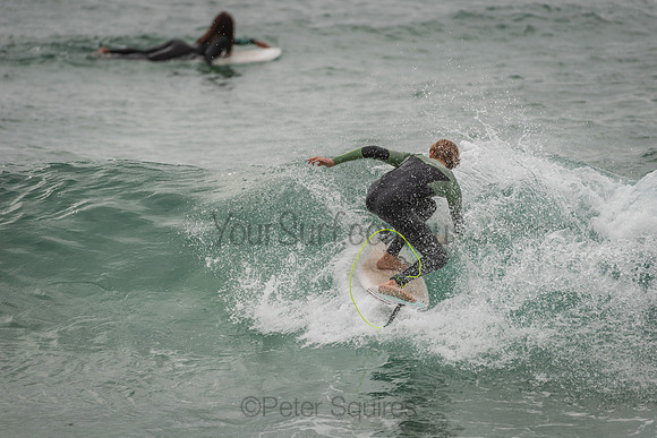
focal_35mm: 500
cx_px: 328
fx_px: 9127
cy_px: 219
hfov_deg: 4.1
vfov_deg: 2.8
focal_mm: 500
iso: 250
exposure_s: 1/2000
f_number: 5.6
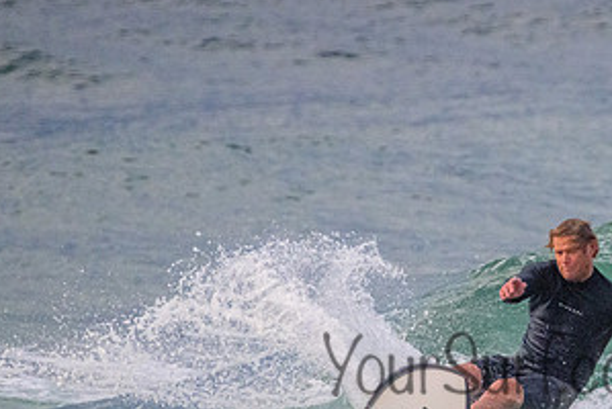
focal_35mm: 1551
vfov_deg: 0.9
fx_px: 26392
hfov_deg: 1.3
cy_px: 347
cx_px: 534
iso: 6400
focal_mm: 800
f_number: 11
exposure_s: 1/2000
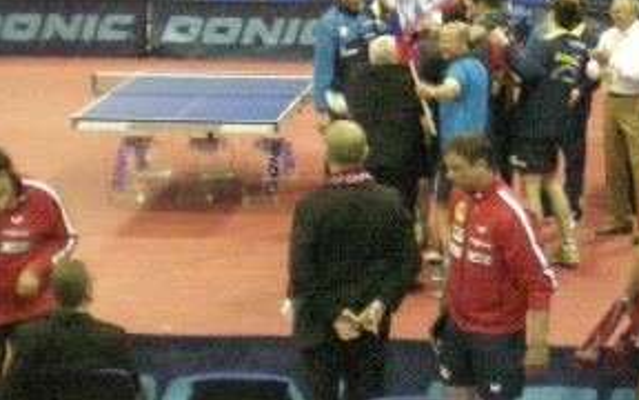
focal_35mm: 143
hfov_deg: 14.5
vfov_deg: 9.1
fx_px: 2490
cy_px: 13
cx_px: 560
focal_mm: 6.3
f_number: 3.1
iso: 696
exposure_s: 1/60
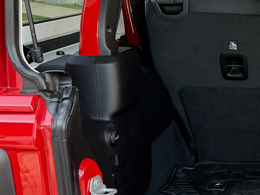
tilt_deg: -17.1
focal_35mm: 81
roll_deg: +2.4
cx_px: 339
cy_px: 154
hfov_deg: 21.7
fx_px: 608
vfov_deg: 18.1
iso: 200
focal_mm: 6.76
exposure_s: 1/152
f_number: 1.78
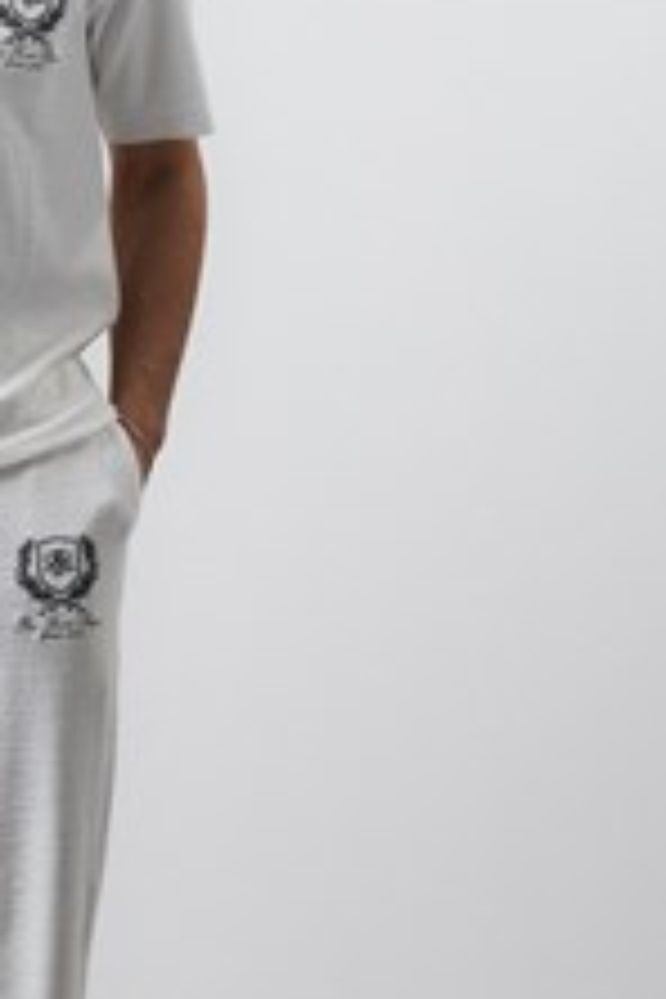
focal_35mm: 189
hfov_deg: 7.2
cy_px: 310
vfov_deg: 10.9
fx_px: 5244
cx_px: -108
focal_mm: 70
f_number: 10
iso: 100
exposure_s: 1/125
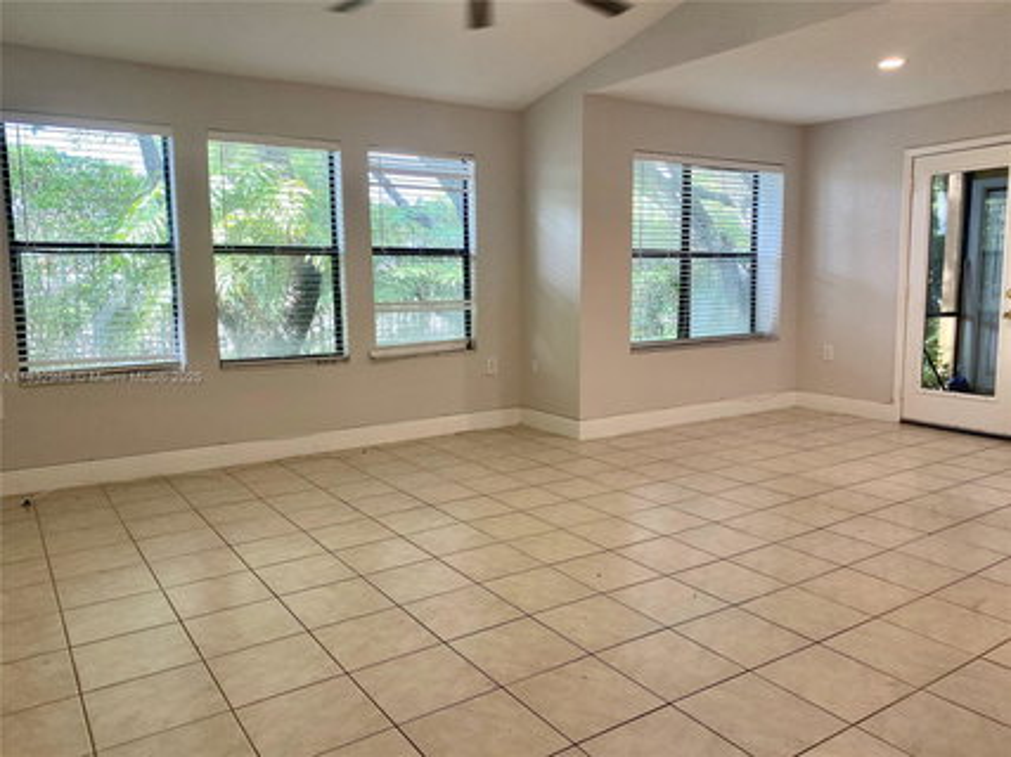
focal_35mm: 26
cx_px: 506
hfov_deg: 67.3
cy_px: 378
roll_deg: +1.0
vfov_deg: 53.0
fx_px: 759
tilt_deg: -7.5
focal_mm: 4.25
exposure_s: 1/120
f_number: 1.8
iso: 125
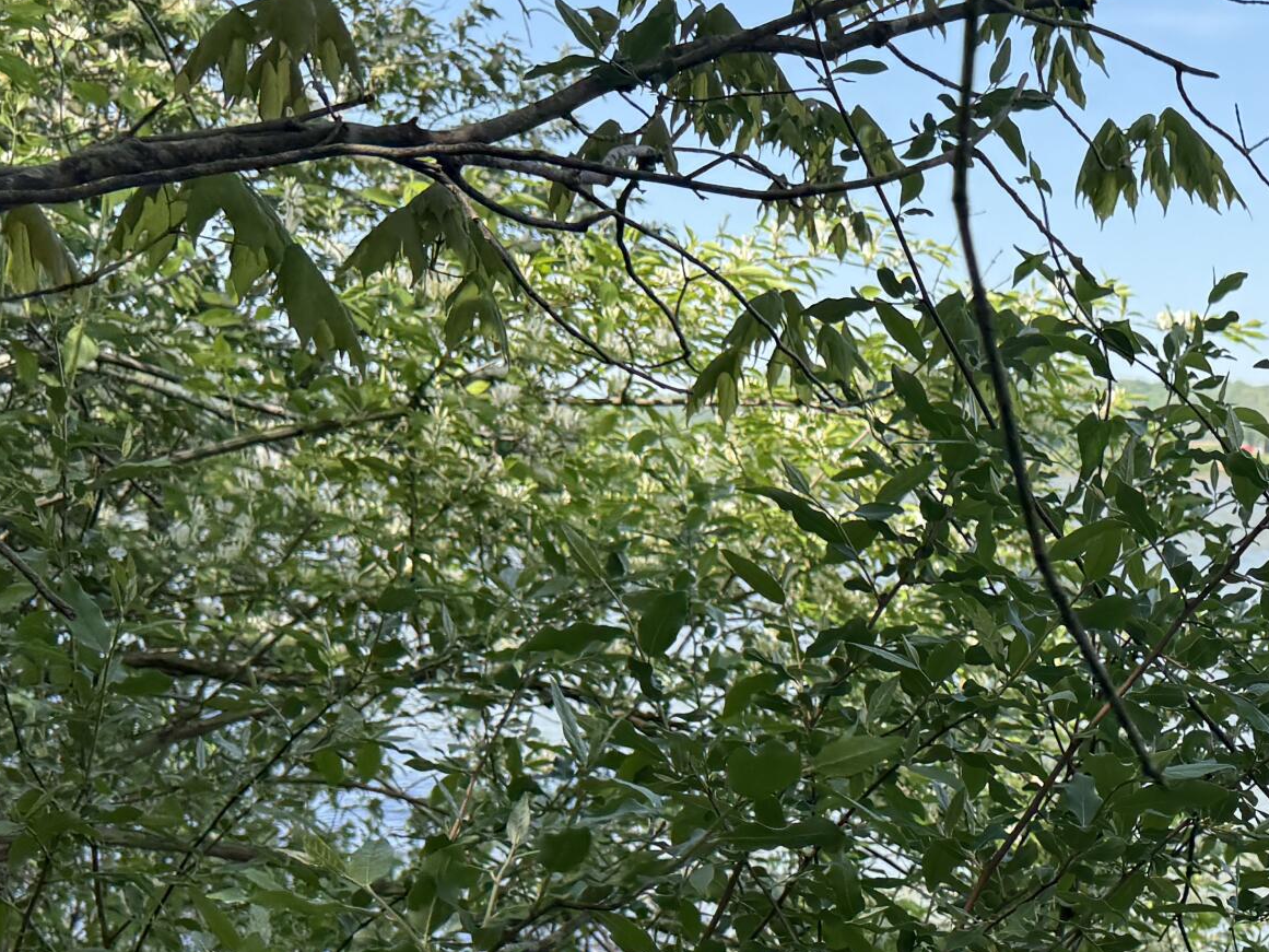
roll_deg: +1.2
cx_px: 1442
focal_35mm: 62
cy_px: 1024
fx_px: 2273
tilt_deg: -10.6
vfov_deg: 22.4
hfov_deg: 28.0
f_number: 1.78
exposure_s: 1/1689
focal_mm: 6.76
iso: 100
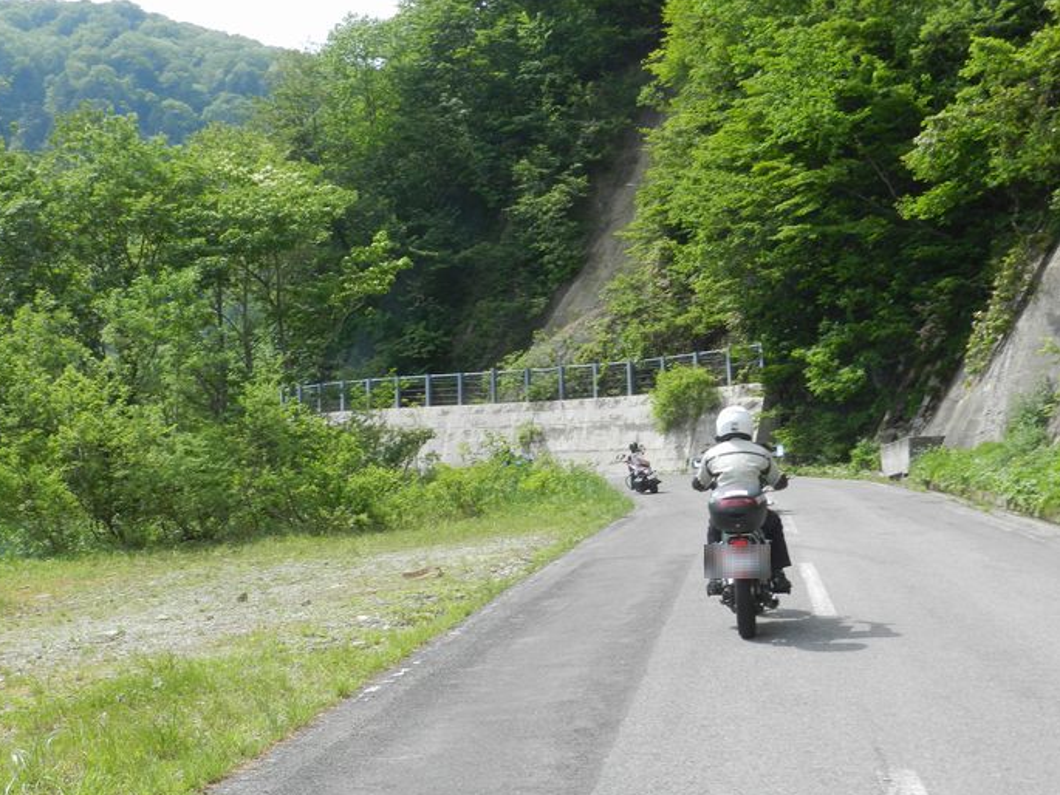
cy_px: 403
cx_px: 521
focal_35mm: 47
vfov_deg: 30.9
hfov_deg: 40.4
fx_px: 1439
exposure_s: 1/500
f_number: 4.2
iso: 160
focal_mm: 8.1
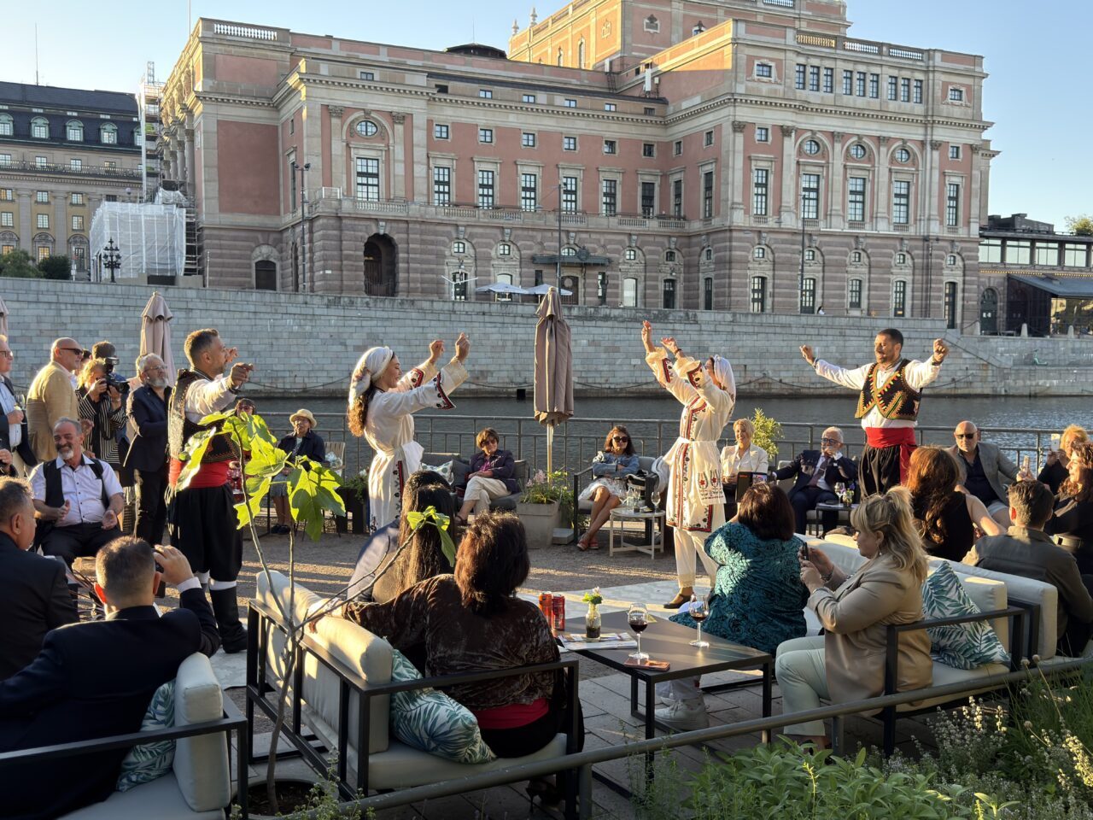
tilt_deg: -3.5
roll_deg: -0.3
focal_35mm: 35
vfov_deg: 40.7
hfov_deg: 52.6
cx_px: 546
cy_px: 410
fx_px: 1105
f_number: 1.78
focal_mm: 6.76
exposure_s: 1/576
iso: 80
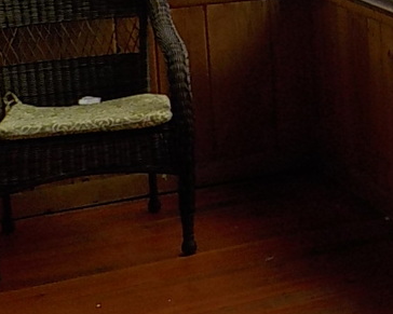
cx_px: 734
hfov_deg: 14.4
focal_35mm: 116
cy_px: -45
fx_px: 1349
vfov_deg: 13.0
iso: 125
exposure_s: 1/200
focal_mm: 4.1
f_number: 3.3
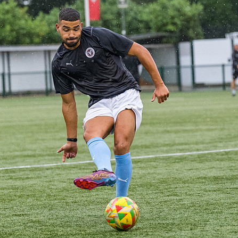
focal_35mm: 289
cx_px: 230
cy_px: 148
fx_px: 2248
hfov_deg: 6.0
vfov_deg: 6.1
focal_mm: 95
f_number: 2.8
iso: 2000
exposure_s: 1/1600
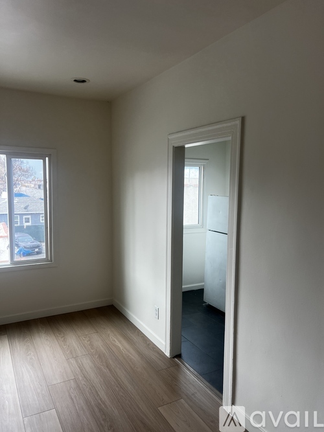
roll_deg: -1.0
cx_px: 162
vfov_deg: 67.3
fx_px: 325
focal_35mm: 26
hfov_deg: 53.0
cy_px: 216
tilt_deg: -6.4
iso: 64
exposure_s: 1/120
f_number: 1.5
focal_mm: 5.7
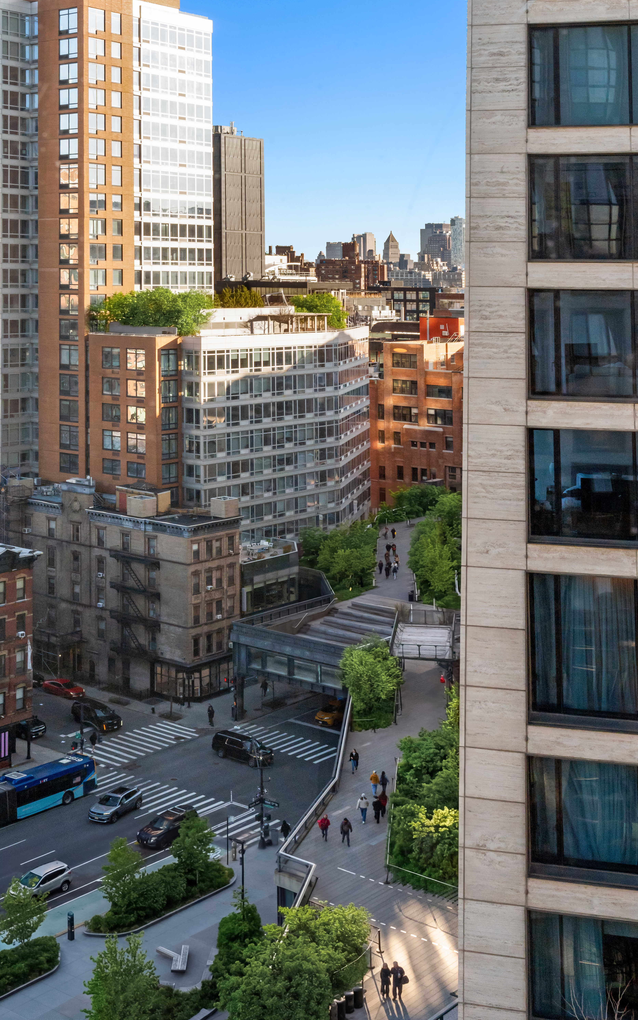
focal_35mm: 43
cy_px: 512
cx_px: 298
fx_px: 1196
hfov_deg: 29.9
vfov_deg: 46.2
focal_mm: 42
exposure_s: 1/125
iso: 640
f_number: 22
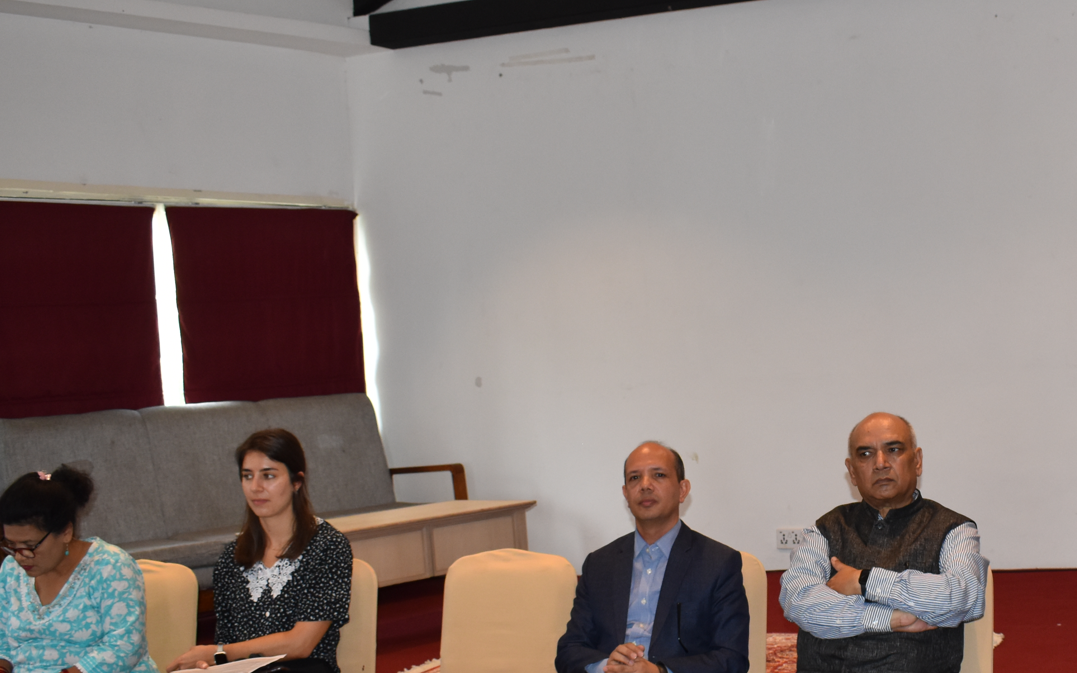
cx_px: 828
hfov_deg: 36.5
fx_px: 1585
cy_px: 414
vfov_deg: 23.9
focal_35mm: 54
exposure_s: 1/80
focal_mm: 20
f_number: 4.5
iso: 800
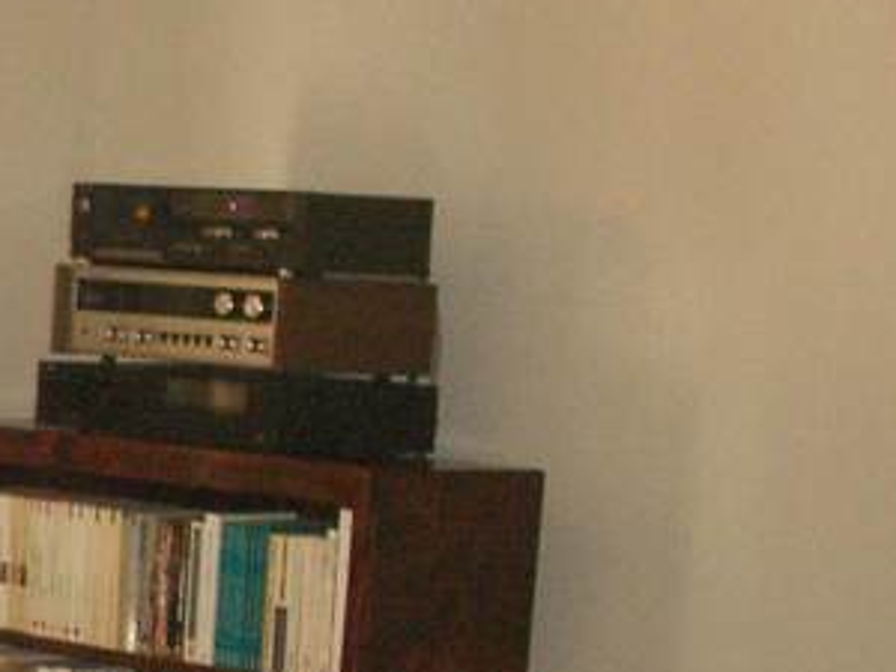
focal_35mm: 158
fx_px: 4090
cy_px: 717
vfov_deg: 9.3
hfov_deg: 11.4
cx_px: -836
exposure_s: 1/40
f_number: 3.5
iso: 160
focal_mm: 7.7
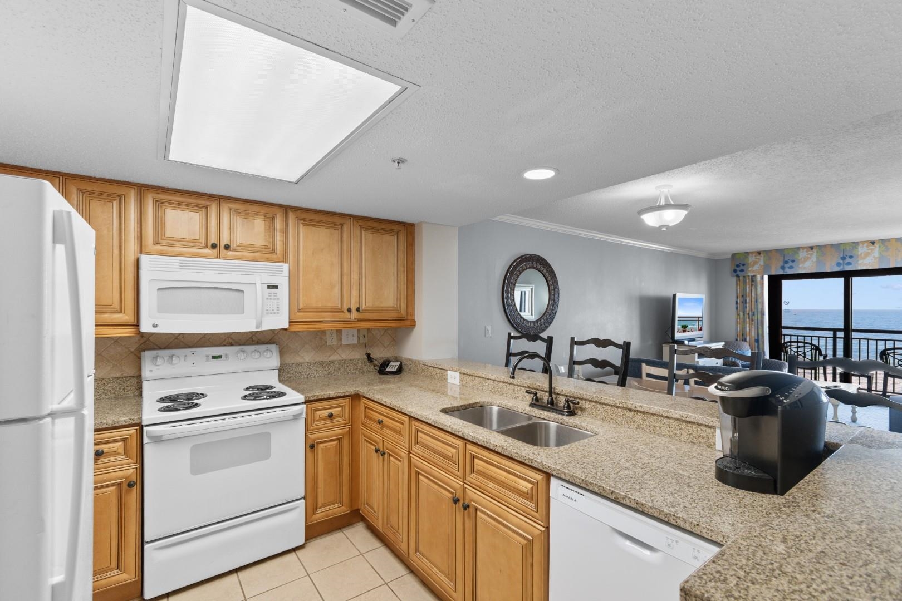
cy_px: 300
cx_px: 451
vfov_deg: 77.3
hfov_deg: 100.4
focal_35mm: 15
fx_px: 376
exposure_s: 1/3
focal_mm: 10
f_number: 4.5
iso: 100
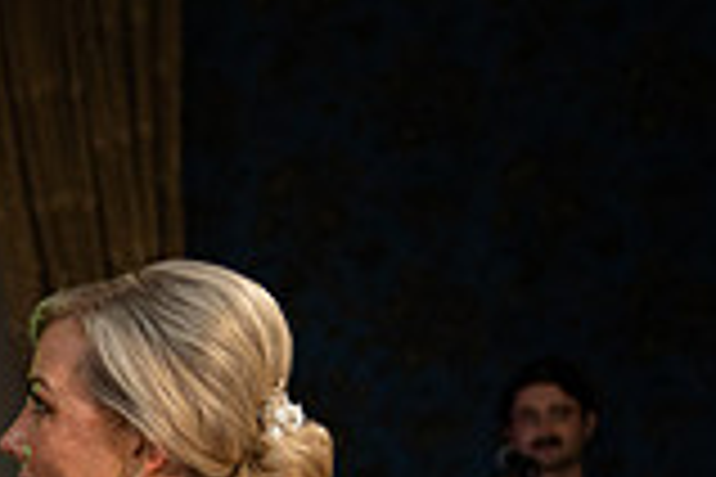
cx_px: -167
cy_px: 794
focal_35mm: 139
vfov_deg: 9.5
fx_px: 2764
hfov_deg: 14.3
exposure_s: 1/160
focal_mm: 38
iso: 1250
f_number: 2.8
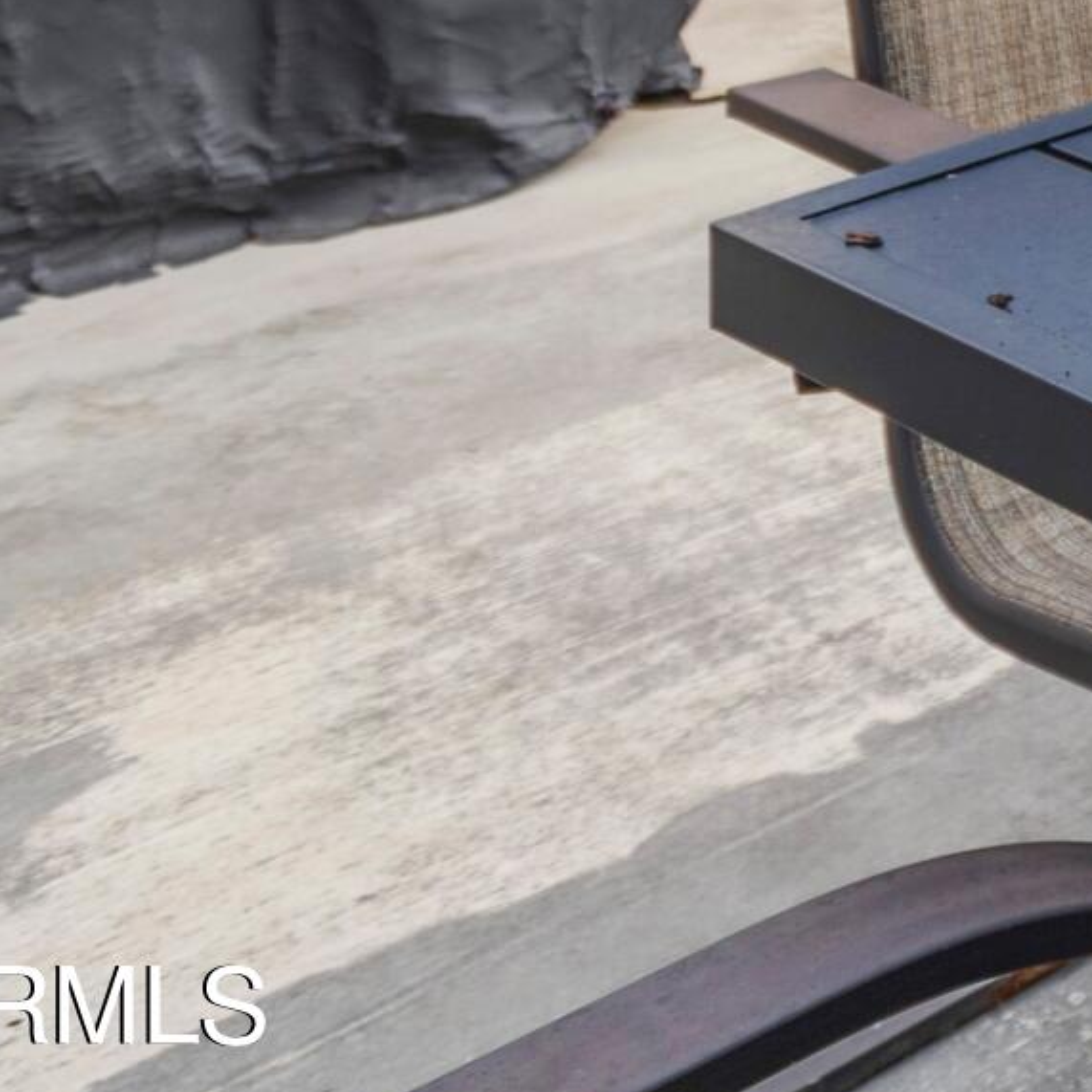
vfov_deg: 20.3
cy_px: -731
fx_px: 2391
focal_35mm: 67
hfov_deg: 16.9
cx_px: 2333
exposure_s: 1/40
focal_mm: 10
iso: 100
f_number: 4.5
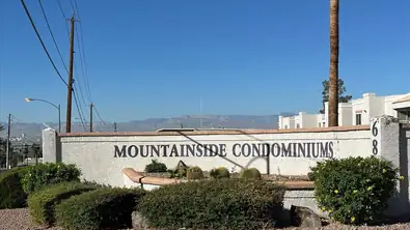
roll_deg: +0.4
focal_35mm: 53
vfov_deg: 22.6
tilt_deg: -1.5
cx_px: 207
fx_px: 576
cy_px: 138
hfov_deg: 39.2
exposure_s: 1/7092
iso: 64
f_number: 1.78
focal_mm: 6.86
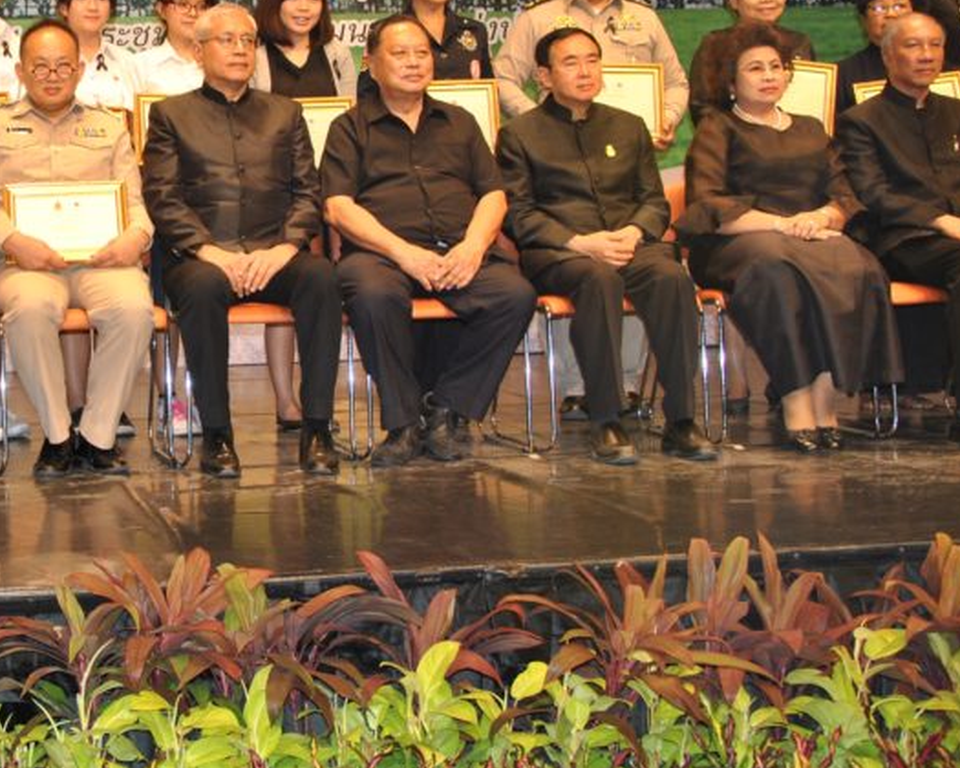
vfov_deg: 23.1
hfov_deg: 27.7
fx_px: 1875
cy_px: 262
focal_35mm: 66
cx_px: 108
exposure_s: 1/60
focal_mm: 24
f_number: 3.8
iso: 200
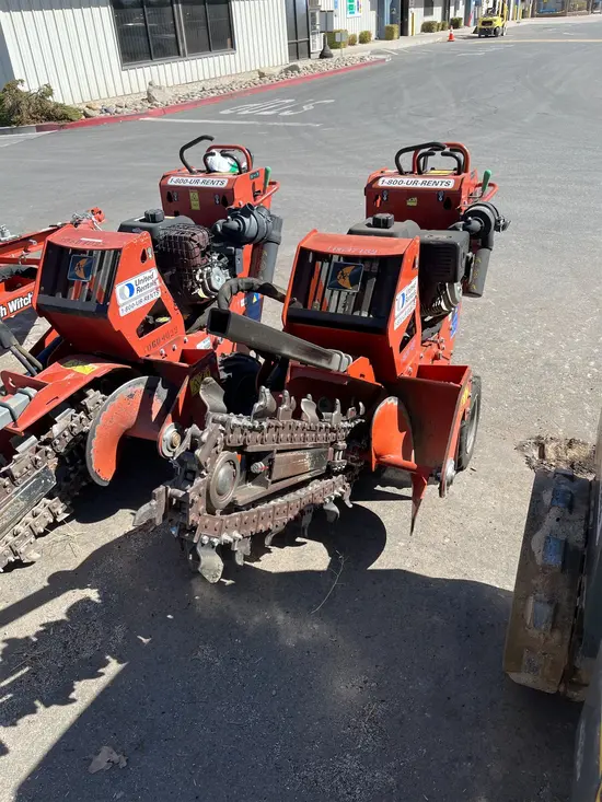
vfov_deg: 67.3
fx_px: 603
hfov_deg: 53.1
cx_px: 301
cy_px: 401
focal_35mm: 26
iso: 50
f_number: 1.6
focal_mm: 5.1
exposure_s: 1/1890
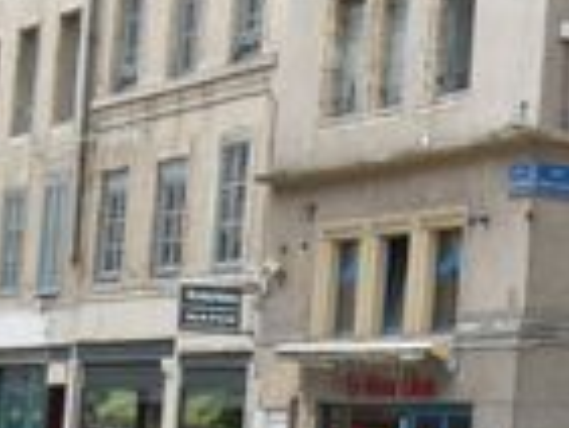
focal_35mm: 152
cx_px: 702
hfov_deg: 12.6
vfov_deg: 9.8
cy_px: 293
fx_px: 2501
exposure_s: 1/100
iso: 64
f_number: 4
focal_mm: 7.4
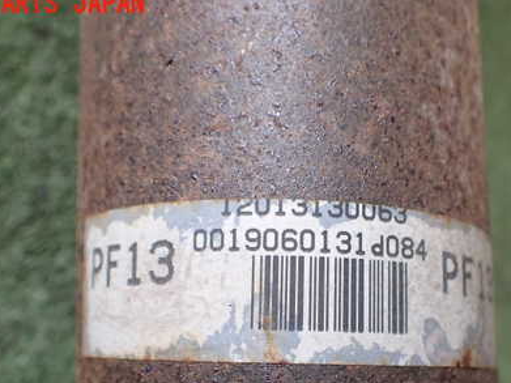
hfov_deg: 41.1
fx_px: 679
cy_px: 282
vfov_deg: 31.0
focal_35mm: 46
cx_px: 299
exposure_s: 1/125
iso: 250
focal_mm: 5.4
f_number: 2.3
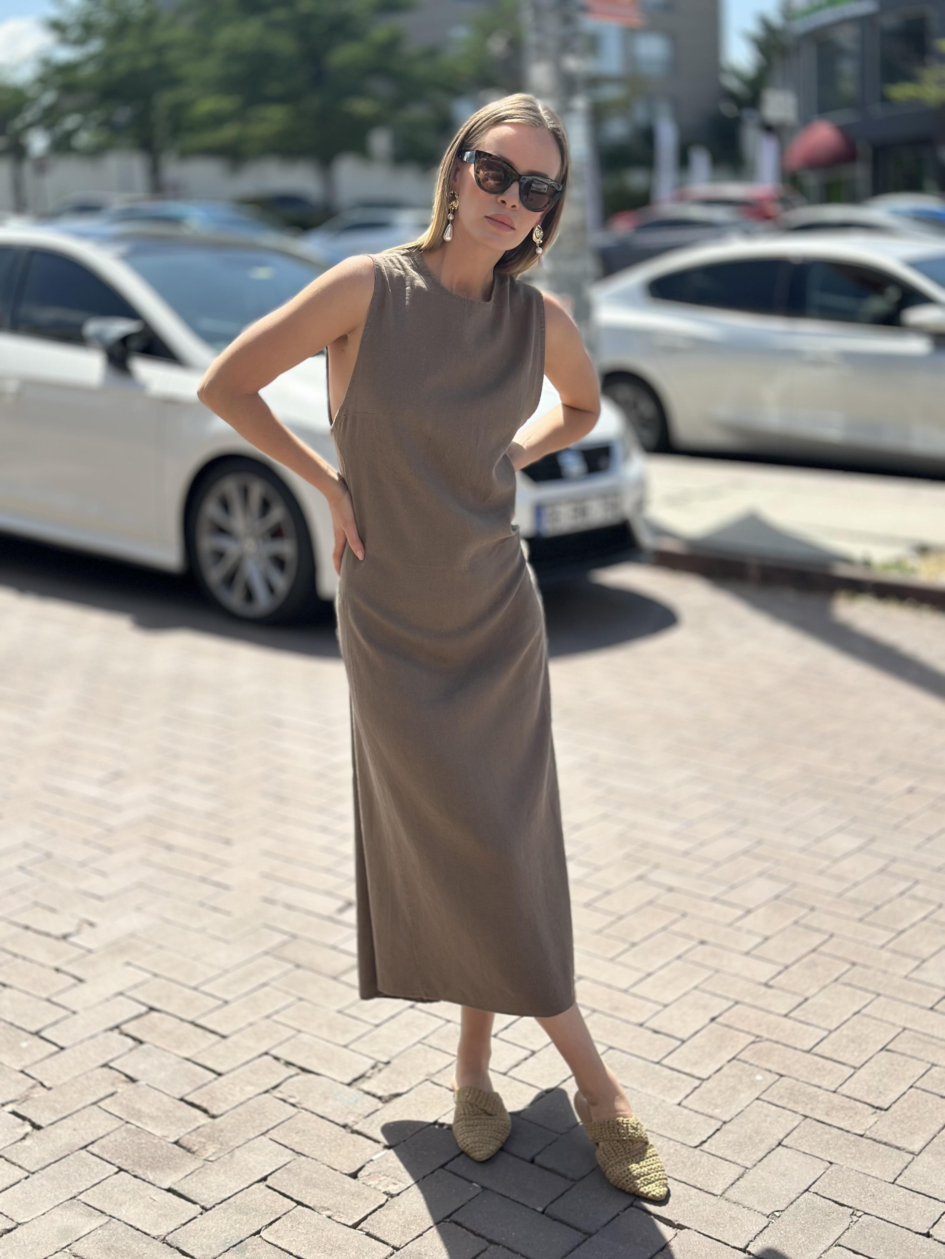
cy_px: 630
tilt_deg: -11.7
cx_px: 472
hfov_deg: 30.3
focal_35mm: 48
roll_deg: +2.7
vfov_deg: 39.7
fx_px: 1747
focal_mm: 6.86
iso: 100
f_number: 1.78
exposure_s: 1/4785
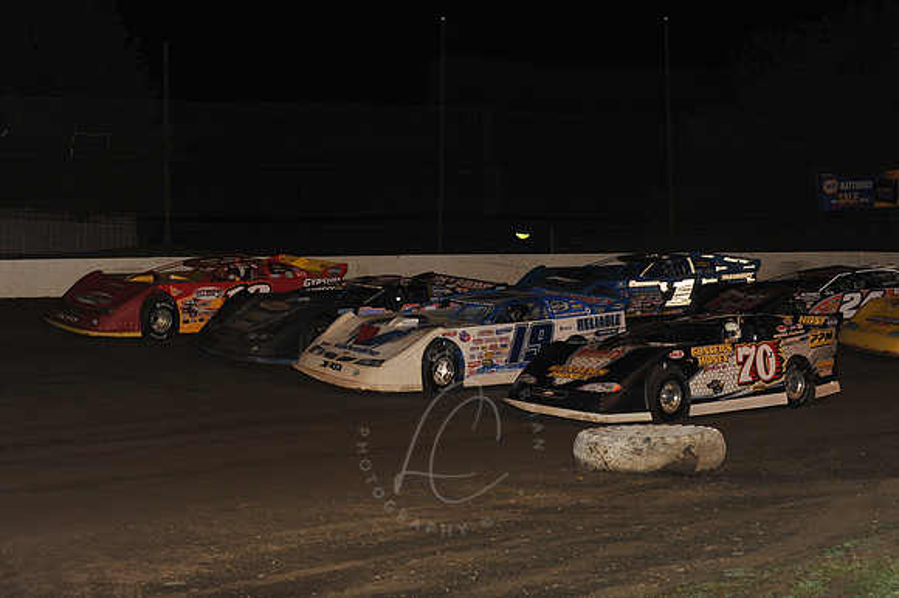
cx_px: 450
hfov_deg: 25.4
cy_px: 299
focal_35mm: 80
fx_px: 1997
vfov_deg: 17.0
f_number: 6.3
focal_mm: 80
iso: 800
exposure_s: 1/320
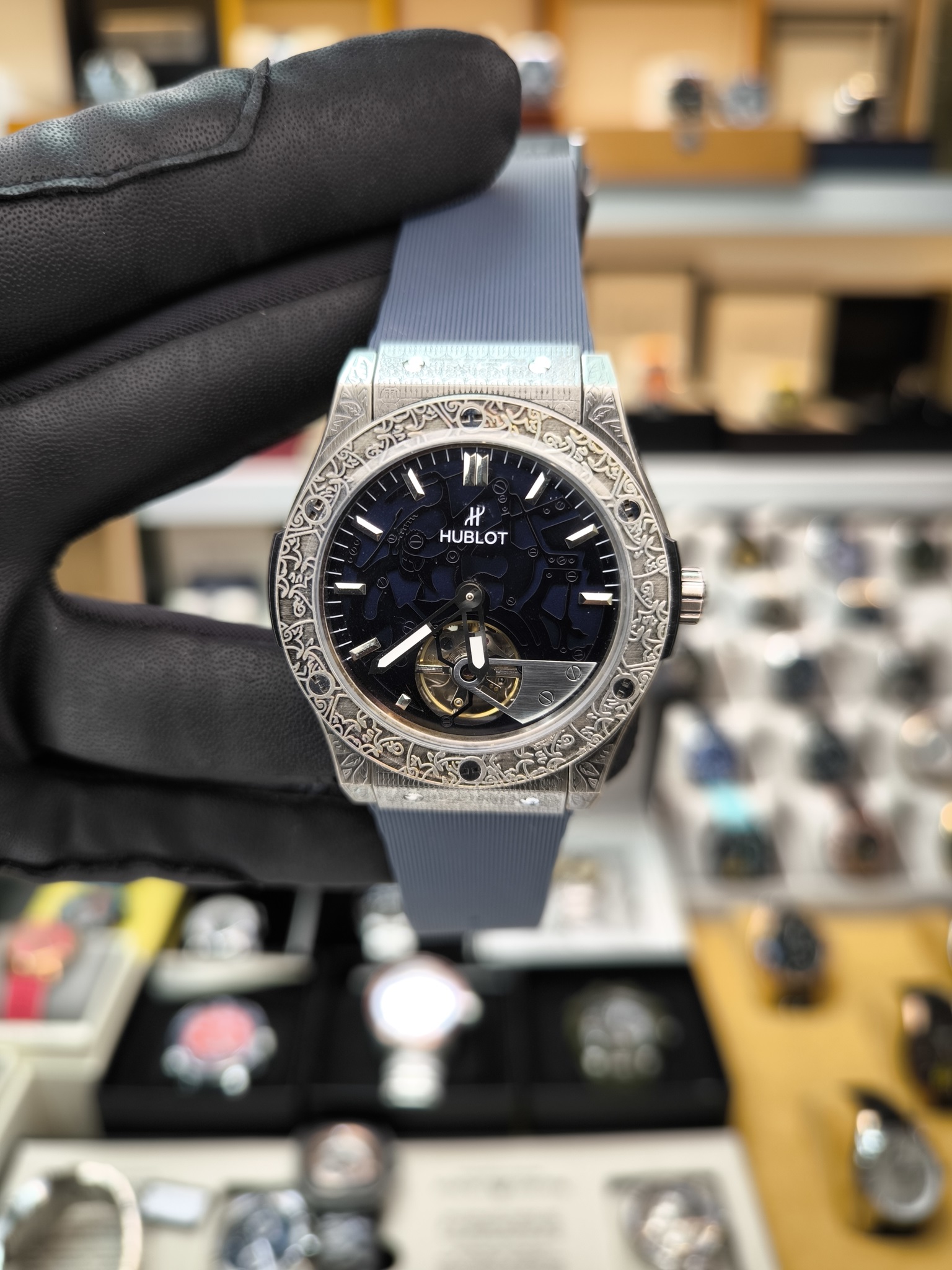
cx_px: 476
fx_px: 880
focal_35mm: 24
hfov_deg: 56.8
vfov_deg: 71.6
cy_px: 635
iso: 64
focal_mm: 6.92
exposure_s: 1/86.7
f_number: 1.9
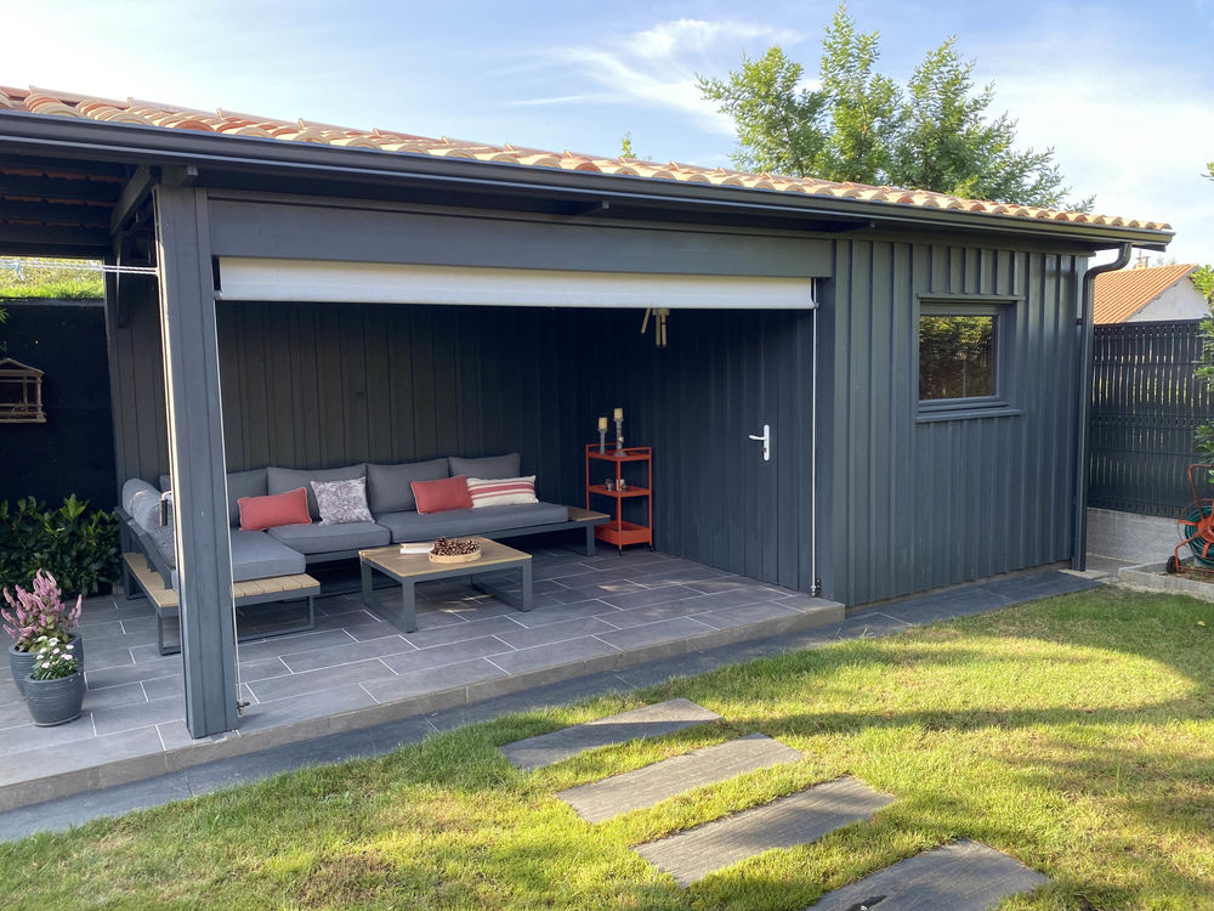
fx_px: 912
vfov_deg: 53.1
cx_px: 607
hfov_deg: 67.3
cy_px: 456
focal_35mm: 26
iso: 32
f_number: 1.8
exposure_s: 1/231
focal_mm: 4.25
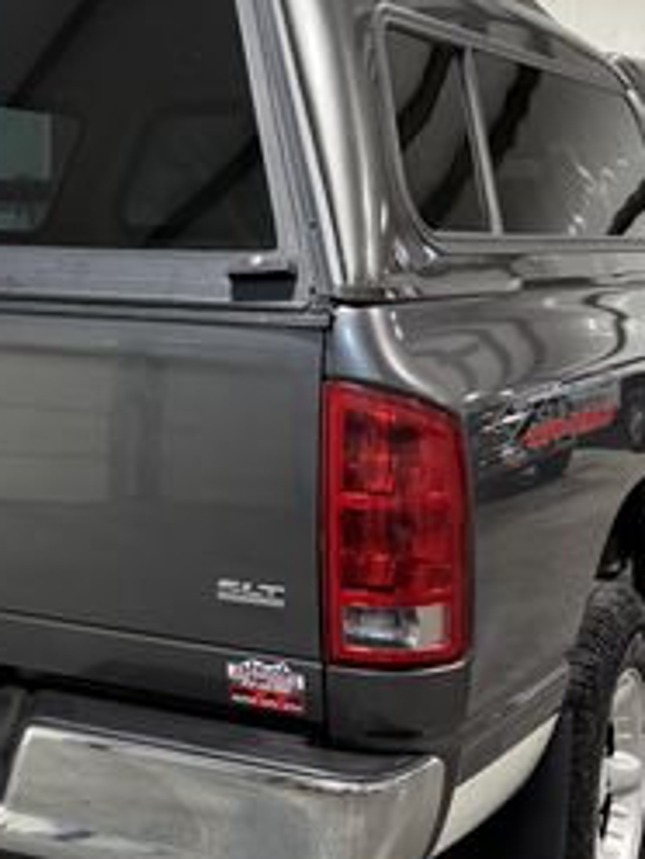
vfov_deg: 31.0
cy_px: 301
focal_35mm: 62
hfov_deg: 23.3
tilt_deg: -3.7
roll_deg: +0.0
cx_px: 118
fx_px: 1540
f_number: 1.78
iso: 250
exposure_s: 1/60
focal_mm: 6.76
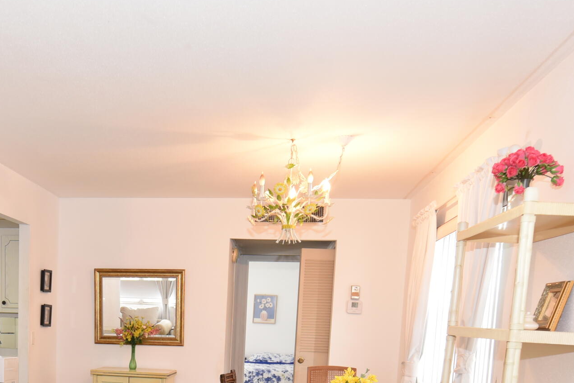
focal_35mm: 40
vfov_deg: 30.5
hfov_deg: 47.2
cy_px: 401
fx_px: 638
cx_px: 168
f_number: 2.8
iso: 900
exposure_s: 1/60
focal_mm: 17
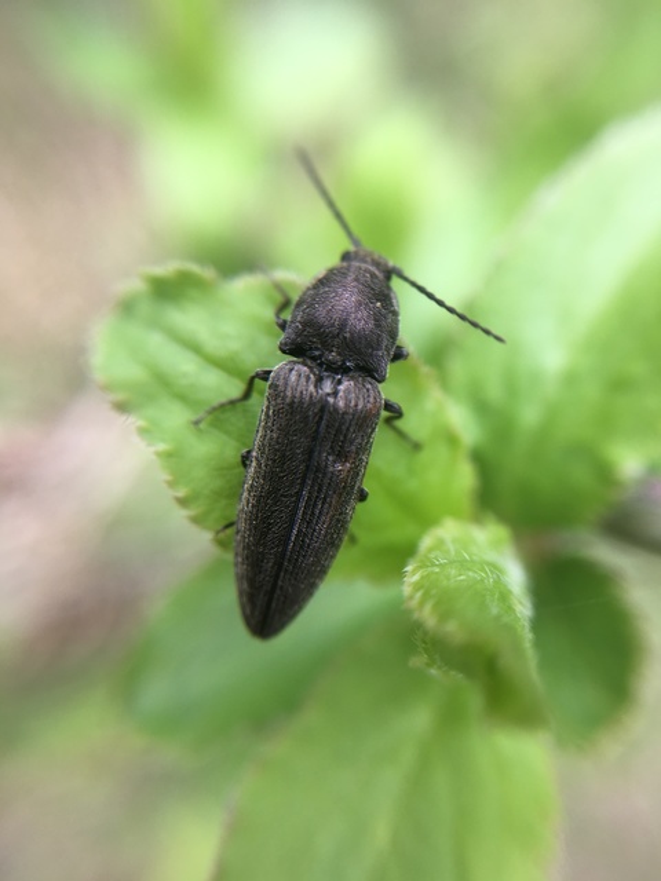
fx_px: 738
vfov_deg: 61.7
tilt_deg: -69.4
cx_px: 330
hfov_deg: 48.2
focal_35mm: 29
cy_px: 440
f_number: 2.2
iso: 25
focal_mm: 4.15
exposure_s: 1/115
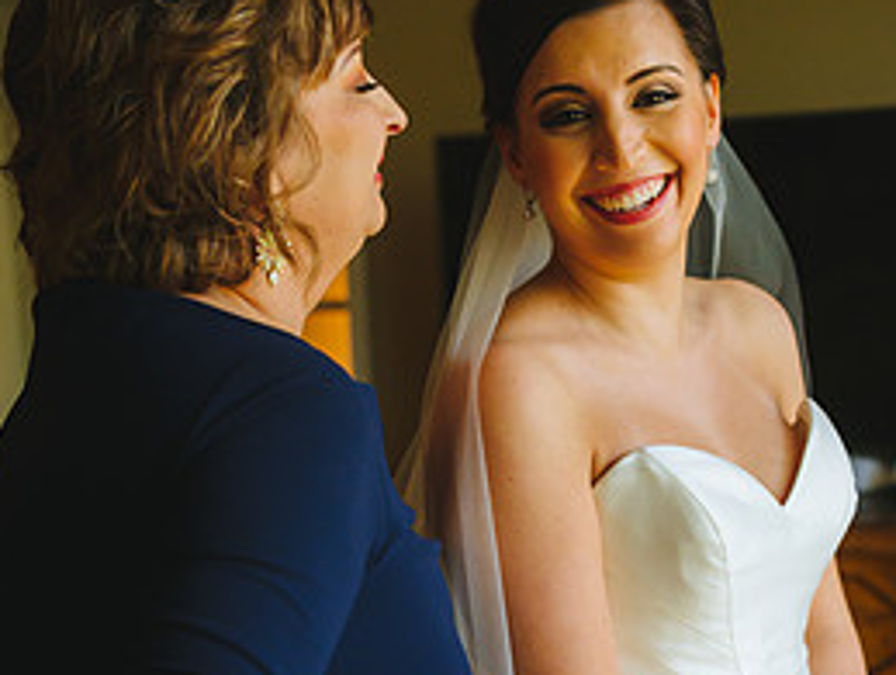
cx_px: 476
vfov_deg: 20.9
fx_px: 1814
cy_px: 481
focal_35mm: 70
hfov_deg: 27.7
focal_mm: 42
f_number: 2.8
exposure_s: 1/200
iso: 4000
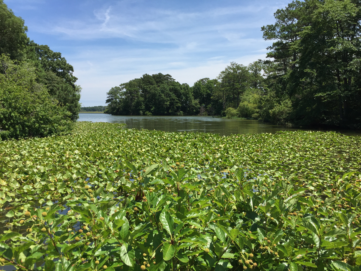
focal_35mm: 29
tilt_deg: -3.3
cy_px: 136
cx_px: 180
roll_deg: -1.7
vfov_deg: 48.2
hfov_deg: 61.7
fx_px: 302
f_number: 2.2
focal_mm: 4.15
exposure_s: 1/2083
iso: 32
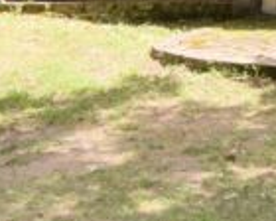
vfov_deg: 11.9
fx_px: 988
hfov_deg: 15.8
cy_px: -160
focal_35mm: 121
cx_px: 217
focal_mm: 10
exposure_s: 1/200
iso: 320
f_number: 9
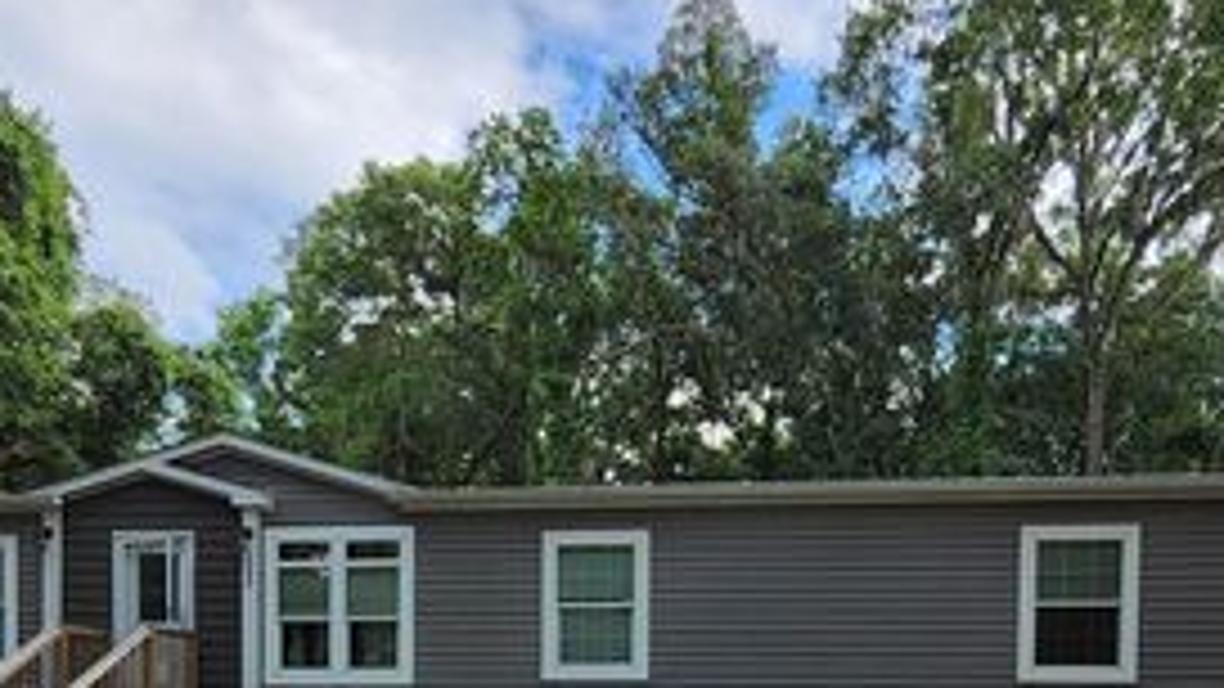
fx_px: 844
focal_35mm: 26
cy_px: 753
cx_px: 621
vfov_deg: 37.4
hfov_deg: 71.9
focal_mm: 1.13
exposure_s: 1/194
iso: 32
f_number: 2.2
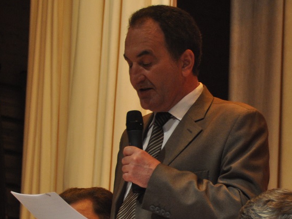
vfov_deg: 5.9
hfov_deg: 7.8
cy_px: 156
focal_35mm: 252
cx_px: 202
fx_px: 2127
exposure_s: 1/60
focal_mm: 75
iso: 800
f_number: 5
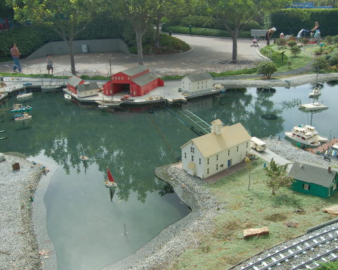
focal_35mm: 31
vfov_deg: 47.1
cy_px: 135
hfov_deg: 57.2
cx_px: 168
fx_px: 310
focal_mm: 18
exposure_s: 1/125
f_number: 6.3
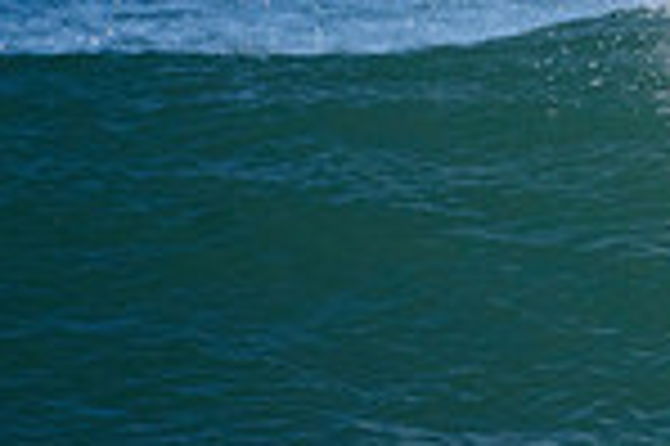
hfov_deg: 0.7
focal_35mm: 2918
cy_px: 115
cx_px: 1286
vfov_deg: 0.5
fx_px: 54247
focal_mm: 500
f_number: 5.6
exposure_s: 1/4000
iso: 560
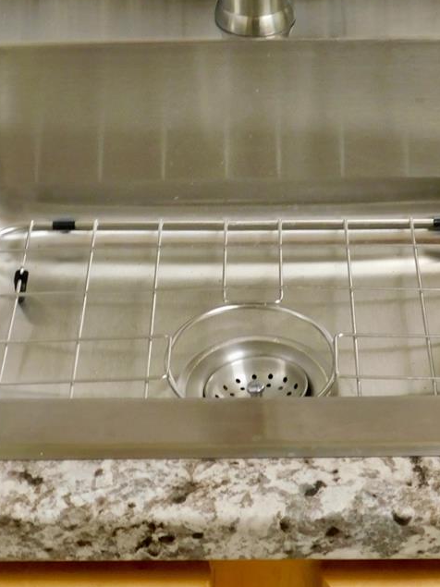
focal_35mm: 85
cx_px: 225
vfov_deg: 22.8
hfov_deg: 17.4
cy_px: 136
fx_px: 1441
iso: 125
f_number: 3.5
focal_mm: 6.3
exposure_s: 1/13
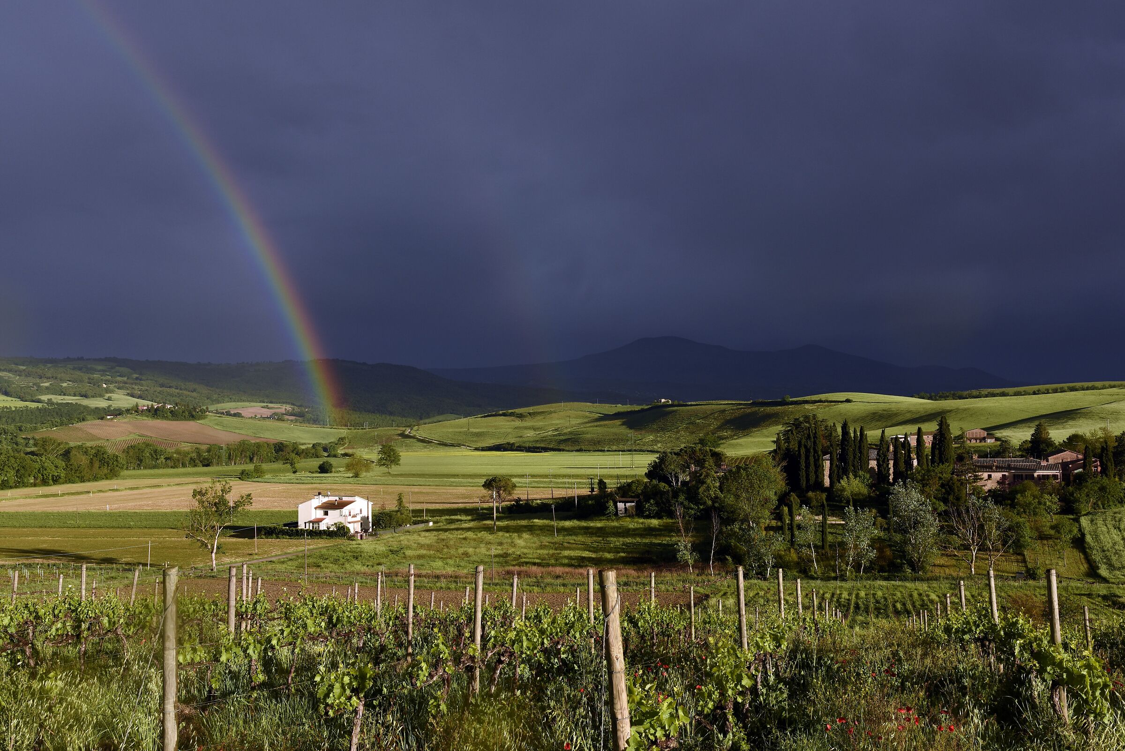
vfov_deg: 37.9
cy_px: 376
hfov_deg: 54.4
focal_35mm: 35
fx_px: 1094
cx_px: 562
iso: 200
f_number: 8
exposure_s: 1/250
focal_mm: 35
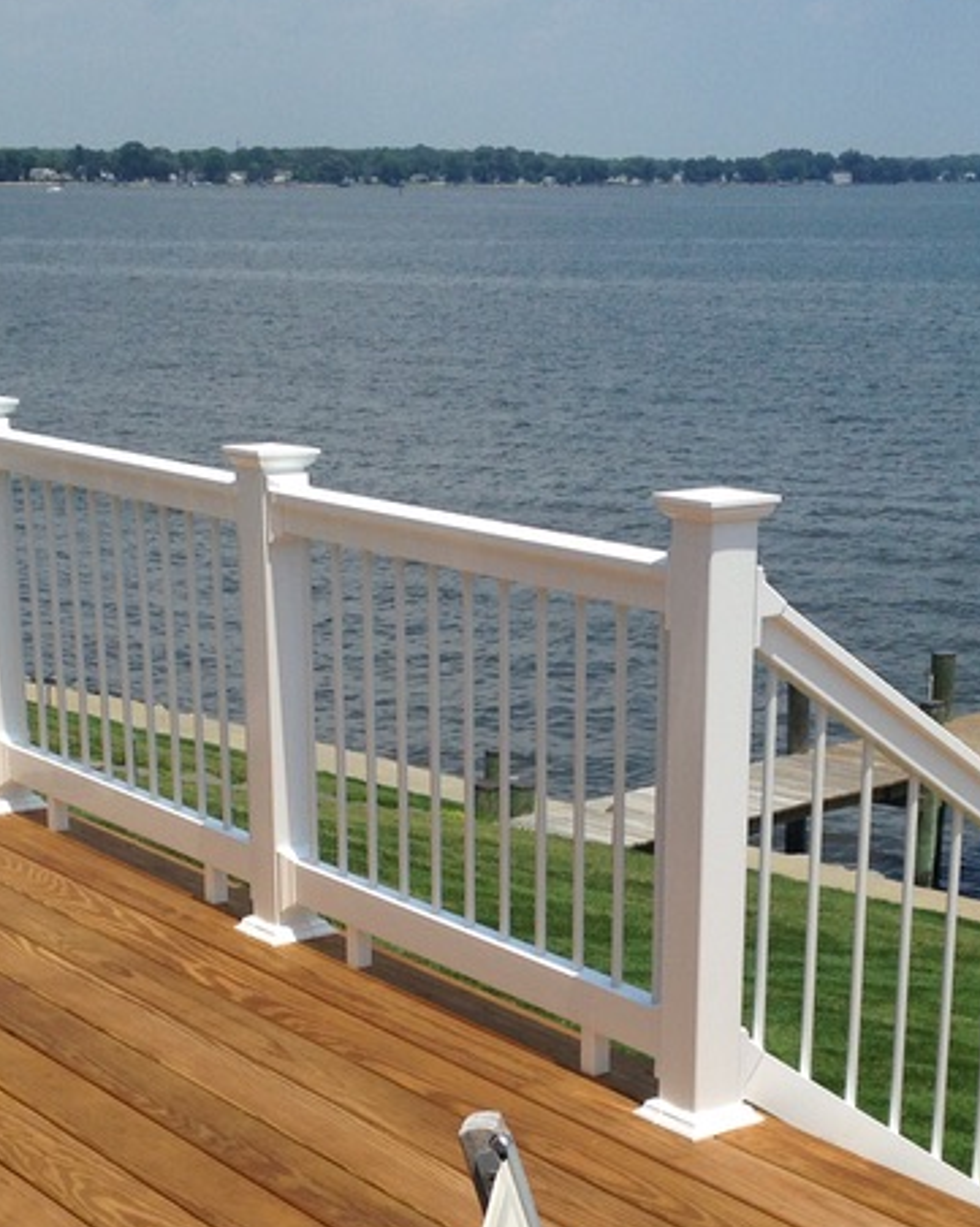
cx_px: 540
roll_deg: -0.2
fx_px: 2649
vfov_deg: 25.6
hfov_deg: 21.0
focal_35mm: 73
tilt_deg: -19.2
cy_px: 1002
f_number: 2.4
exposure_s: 1/2584
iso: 50
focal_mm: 4.12
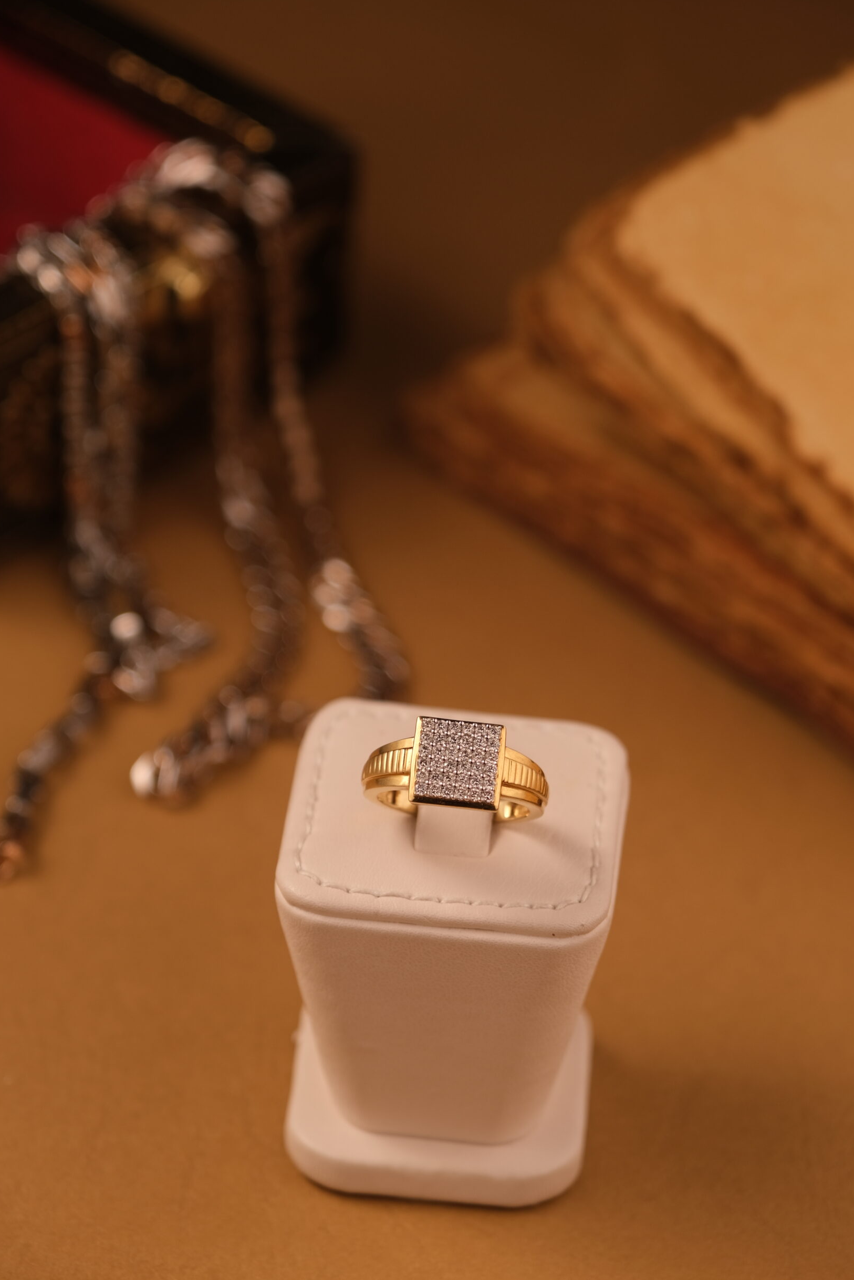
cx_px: 442
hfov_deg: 10.9
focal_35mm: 126
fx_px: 4482
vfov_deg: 16.3
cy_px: 636
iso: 160
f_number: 4
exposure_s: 1/500
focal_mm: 80
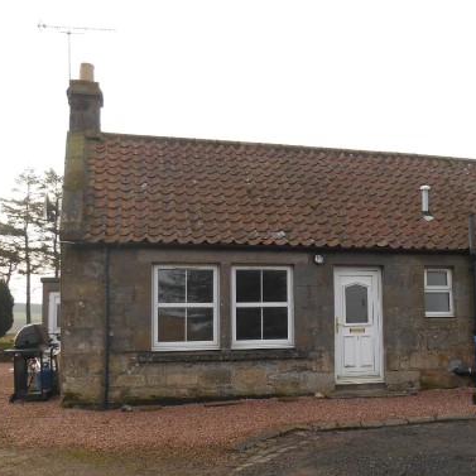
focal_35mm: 39
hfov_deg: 42.1
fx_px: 607
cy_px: 275
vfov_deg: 42.7
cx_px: 327
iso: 80
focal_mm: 4.7
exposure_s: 1/125
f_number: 3.4
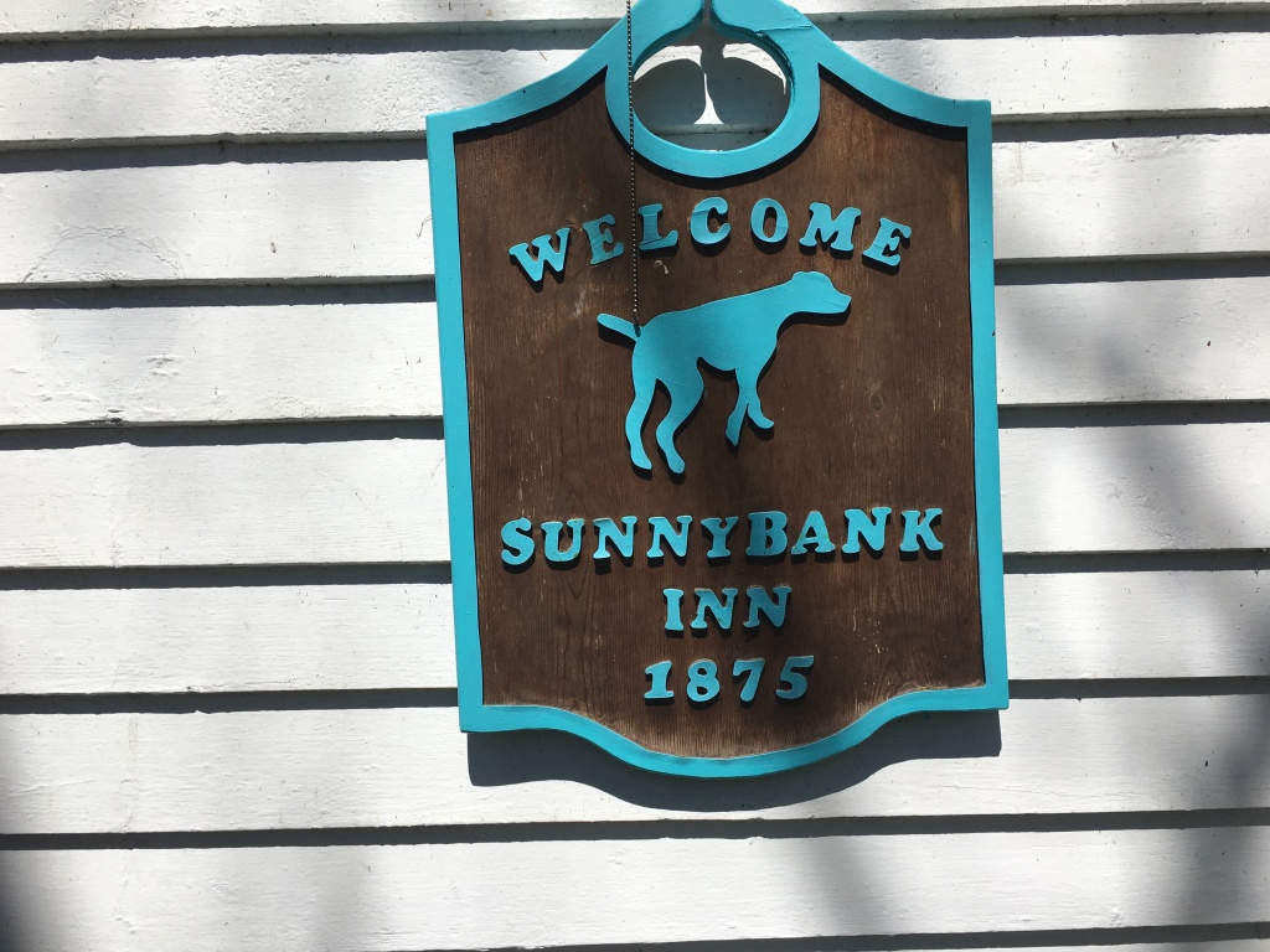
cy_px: 476
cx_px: 635
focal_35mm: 29
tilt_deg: -1.2
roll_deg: +2.5
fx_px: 1064
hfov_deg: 61.7
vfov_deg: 48.2
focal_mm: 4.15
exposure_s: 1/2653
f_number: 2.2
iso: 25
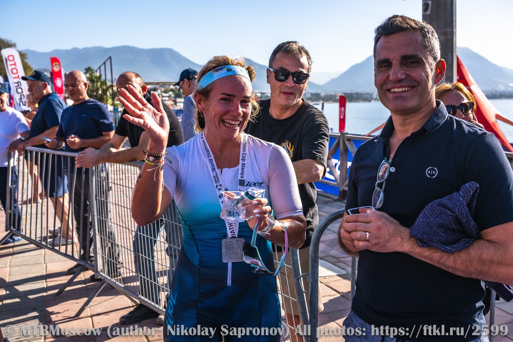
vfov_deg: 35.9
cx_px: 256
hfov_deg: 51.9
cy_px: 171
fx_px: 527
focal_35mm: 37
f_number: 7.1
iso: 200
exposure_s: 1/800
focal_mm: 37
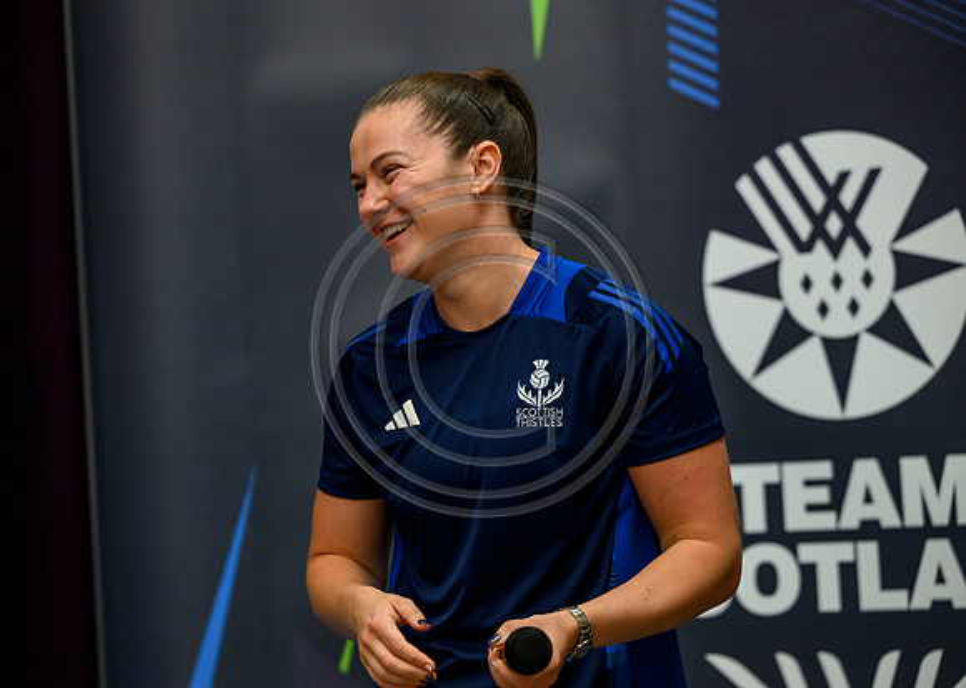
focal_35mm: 117
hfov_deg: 17.1
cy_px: 318
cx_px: 410
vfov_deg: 12.2
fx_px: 3209
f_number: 3.5
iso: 4000
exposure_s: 1/400
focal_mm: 104
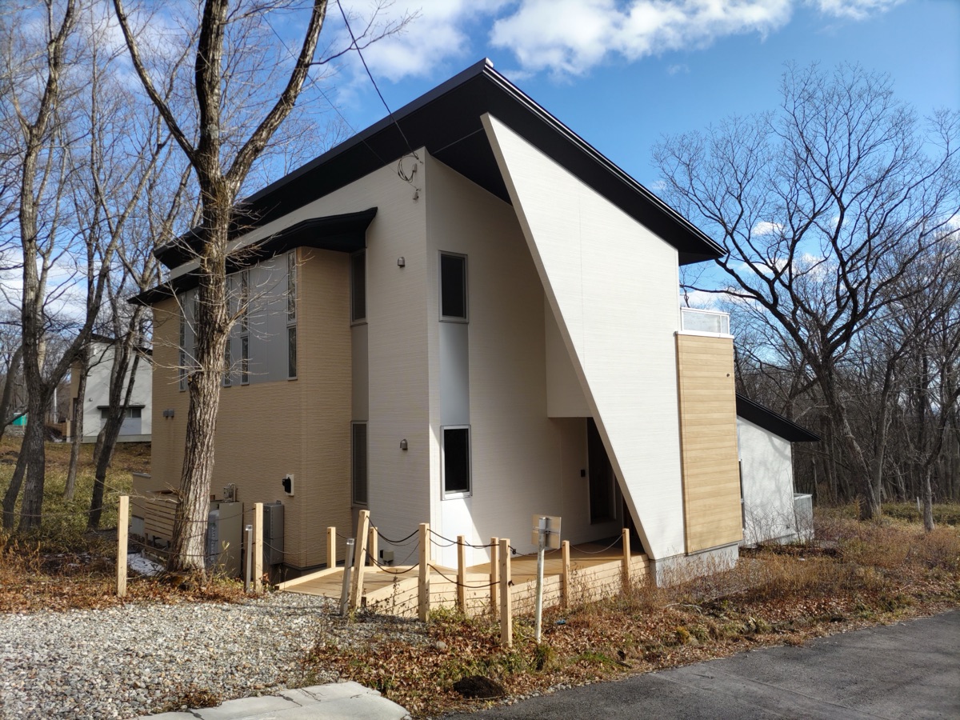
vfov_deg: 53.1
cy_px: 360
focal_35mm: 26
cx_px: 480
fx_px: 721
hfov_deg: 67.3
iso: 50
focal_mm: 4.8
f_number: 1.79
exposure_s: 1/674
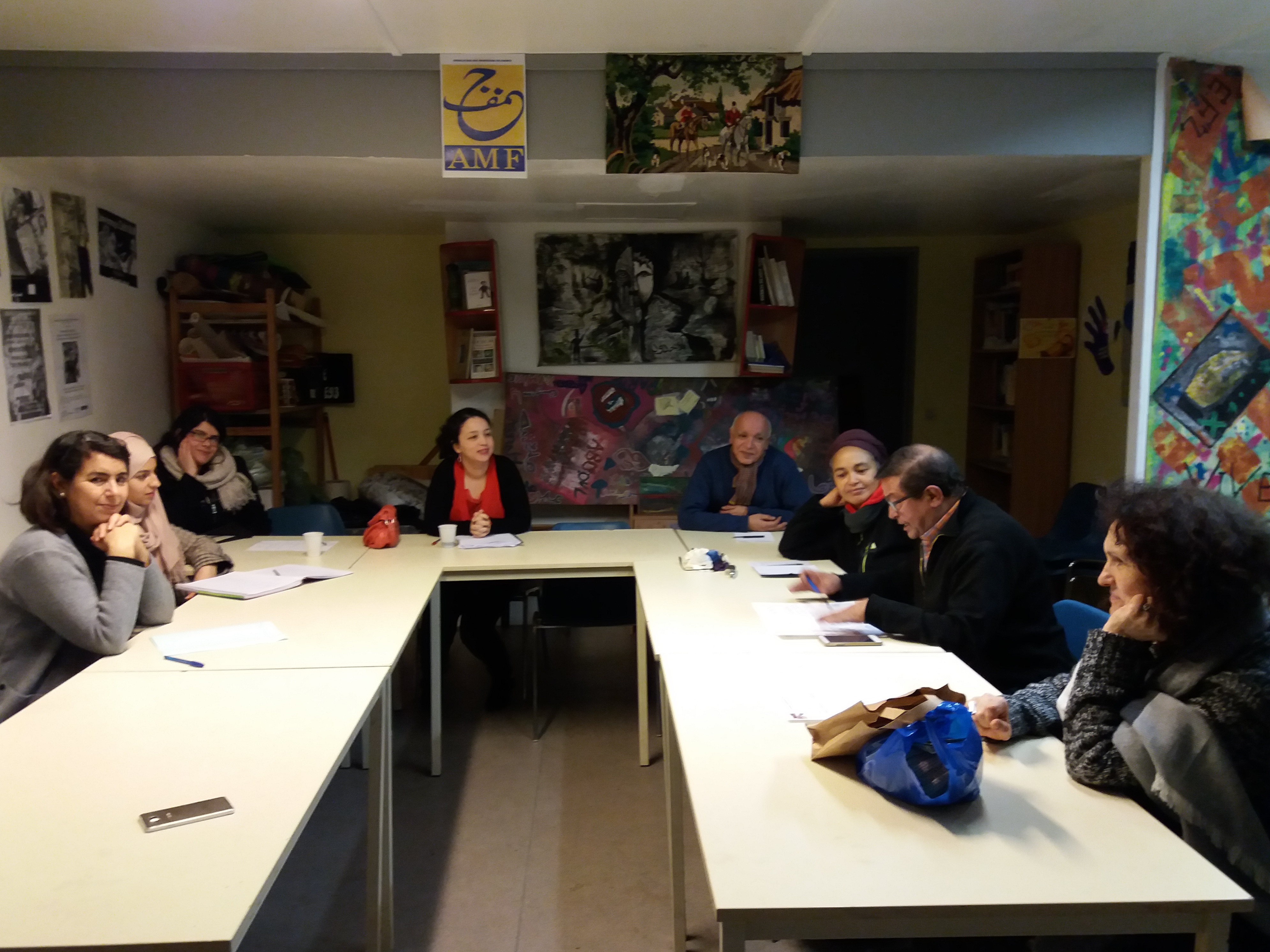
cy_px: 481
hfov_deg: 61.7
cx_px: 617
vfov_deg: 48.2
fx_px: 1064
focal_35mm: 29
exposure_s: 1/20
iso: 160
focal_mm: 3.7
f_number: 1.9
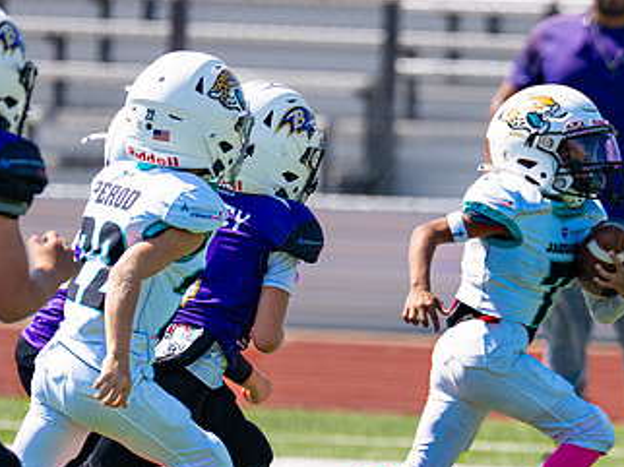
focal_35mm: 626
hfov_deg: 3.2
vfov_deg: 2.4
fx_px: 11276
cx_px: 489
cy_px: 257
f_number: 2.8
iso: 100
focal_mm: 200
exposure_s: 1/2000
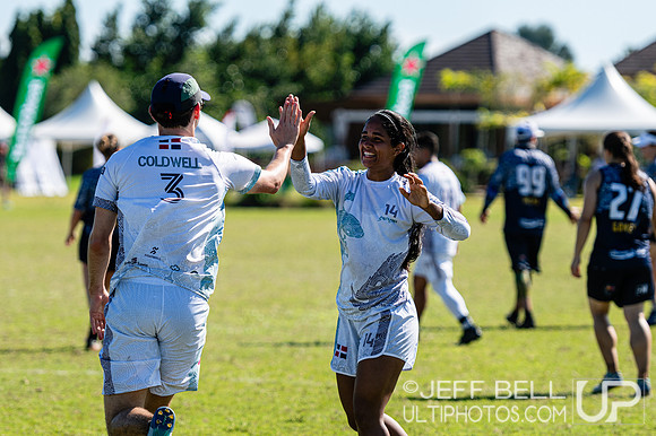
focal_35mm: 232
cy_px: 218
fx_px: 4225
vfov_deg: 5.9
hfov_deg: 8.9
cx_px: 328
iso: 90
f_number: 3.2
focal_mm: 155
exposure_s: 1/1600
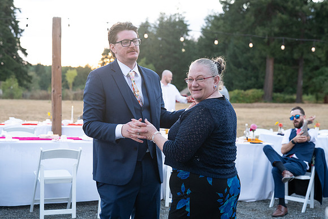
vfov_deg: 22.3
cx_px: 164
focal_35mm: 61
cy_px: 110
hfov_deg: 32.9
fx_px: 556
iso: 2000
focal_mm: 61
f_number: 4
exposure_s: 1/500
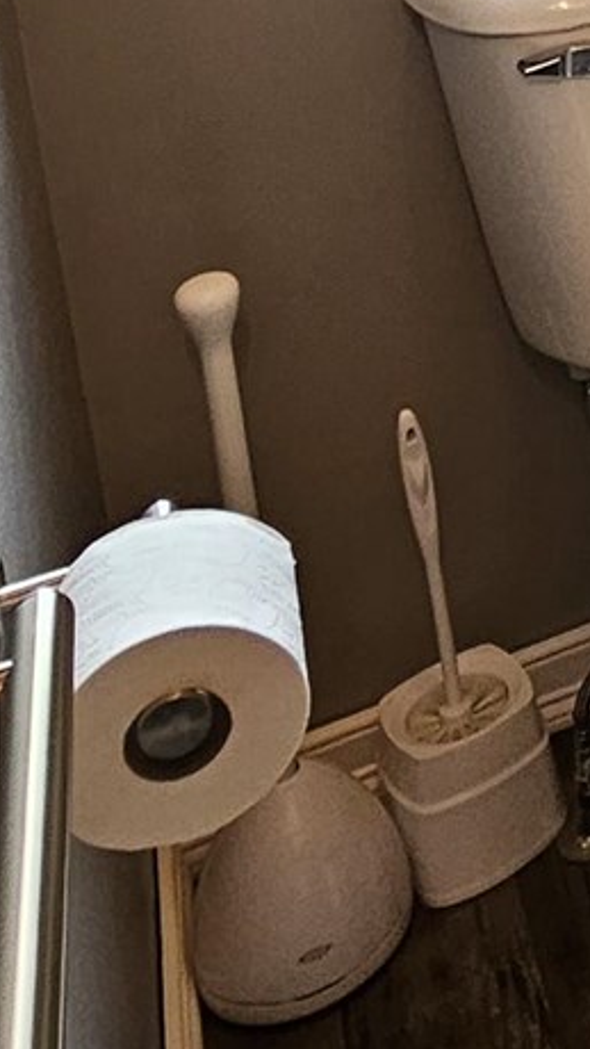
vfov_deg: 23.8
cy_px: -511
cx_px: 1333
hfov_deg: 13.4
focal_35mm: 71
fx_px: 1973
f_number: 2.2
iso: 160
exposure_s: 1/60
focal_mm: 2.2
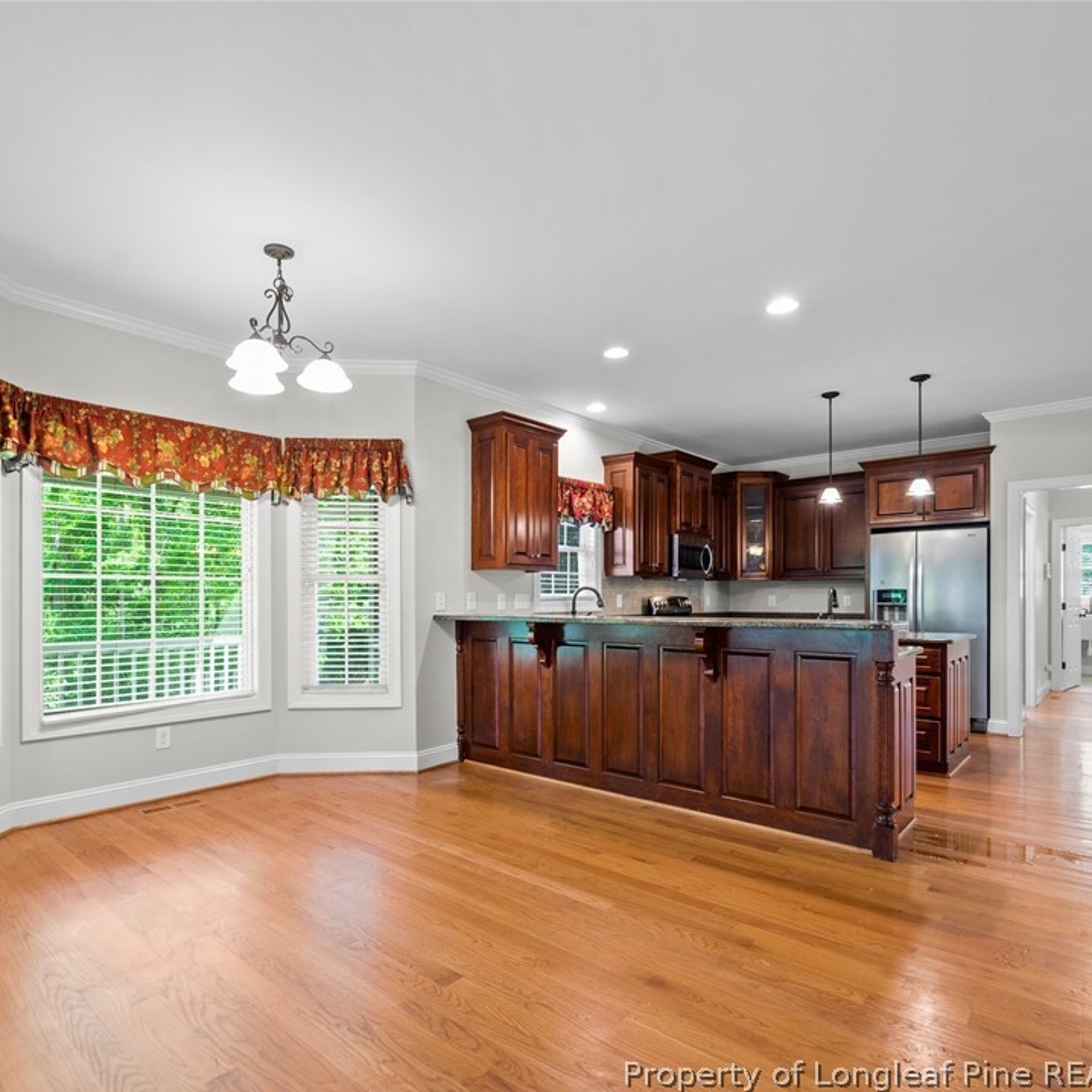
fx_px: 642
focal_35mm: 18
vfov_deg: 80.7
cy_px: 548
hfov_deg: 80.6
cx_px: 516
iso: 250
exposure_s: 1/1.67
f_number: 8
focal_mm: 14
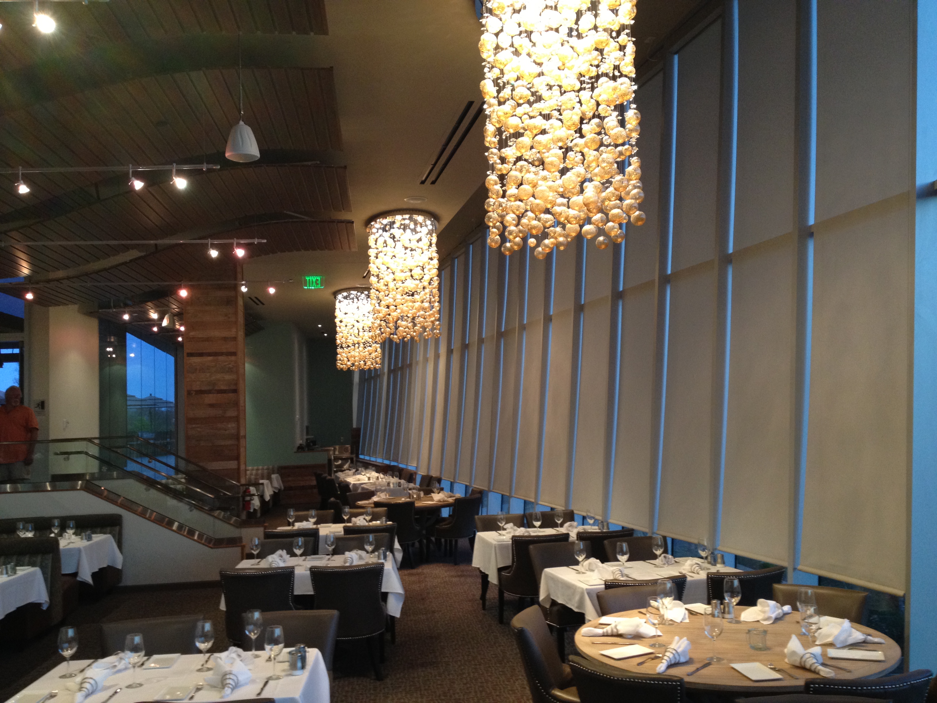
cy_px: 352
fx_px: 947
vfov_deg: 40.7
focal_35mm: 35
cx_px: 468
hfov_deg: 52.6
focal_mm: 4.28
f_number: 2.4
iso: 160
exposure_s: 1/20
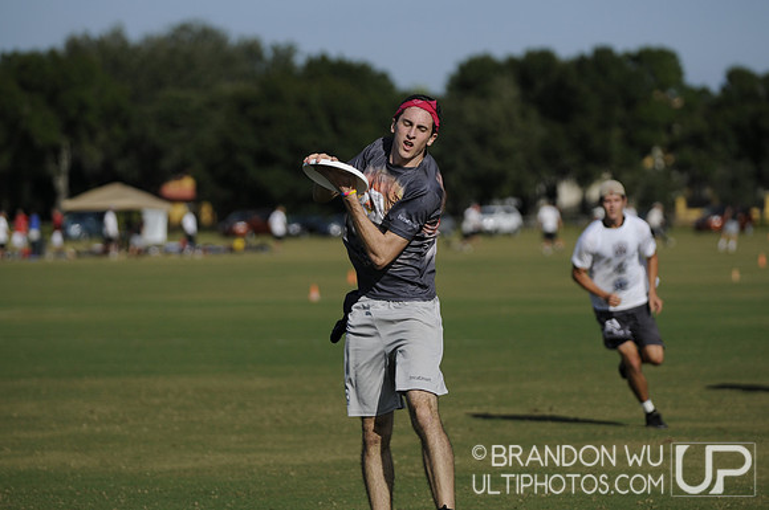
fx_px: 4320
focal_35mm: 202
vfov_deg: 6.8
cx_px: 384
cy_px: 255
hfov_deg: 10.2
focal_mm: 135
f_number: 2.8
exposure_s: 1/8000
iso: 200
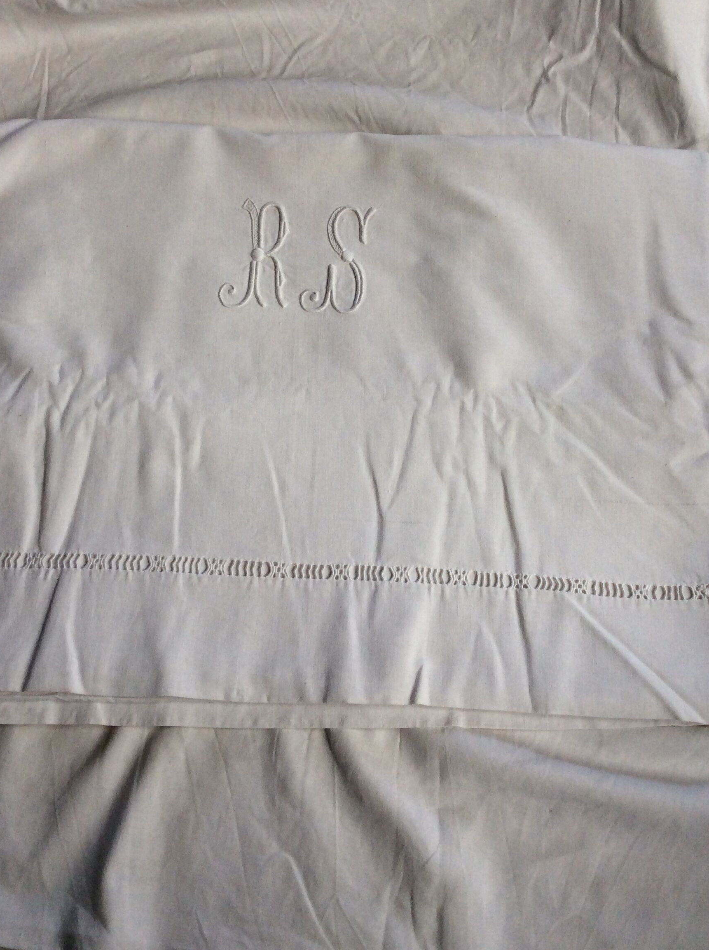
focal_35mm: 36
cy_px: 449
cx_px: 364
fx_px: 986
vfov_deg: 51.4
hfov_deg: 39.6
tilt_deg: -70.8
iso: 50
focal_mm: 3.3
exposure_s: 1/100
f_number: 2.4
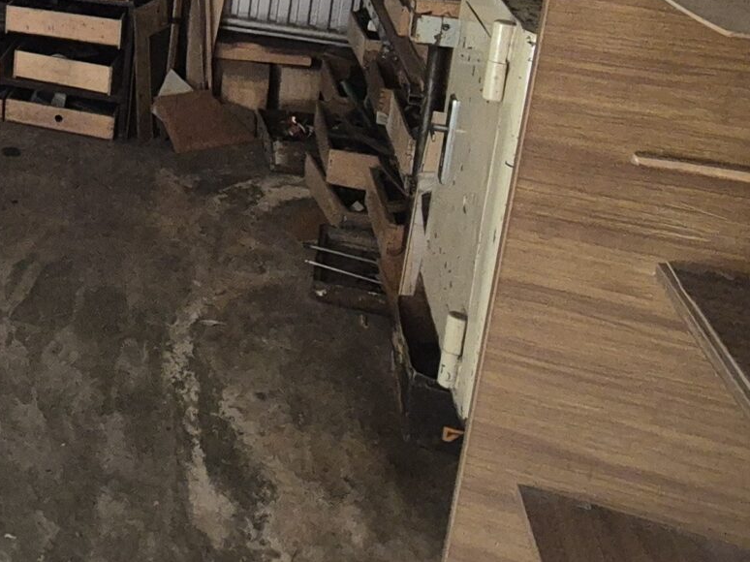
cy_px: -118
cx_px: -165
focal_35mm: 43
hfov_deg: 34.5
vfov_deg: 28.9
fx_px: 931
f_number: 2.2
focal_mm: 2.2
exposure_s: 1/50
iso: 1000
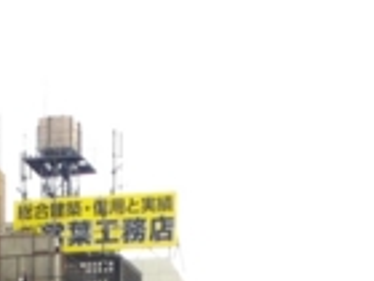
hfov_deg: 10.5
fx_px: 2042
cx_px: 216
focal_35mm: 189
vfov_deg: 7.2
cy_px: 739
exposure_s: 1/1063
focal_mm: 4.12
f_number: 2.4
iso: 50
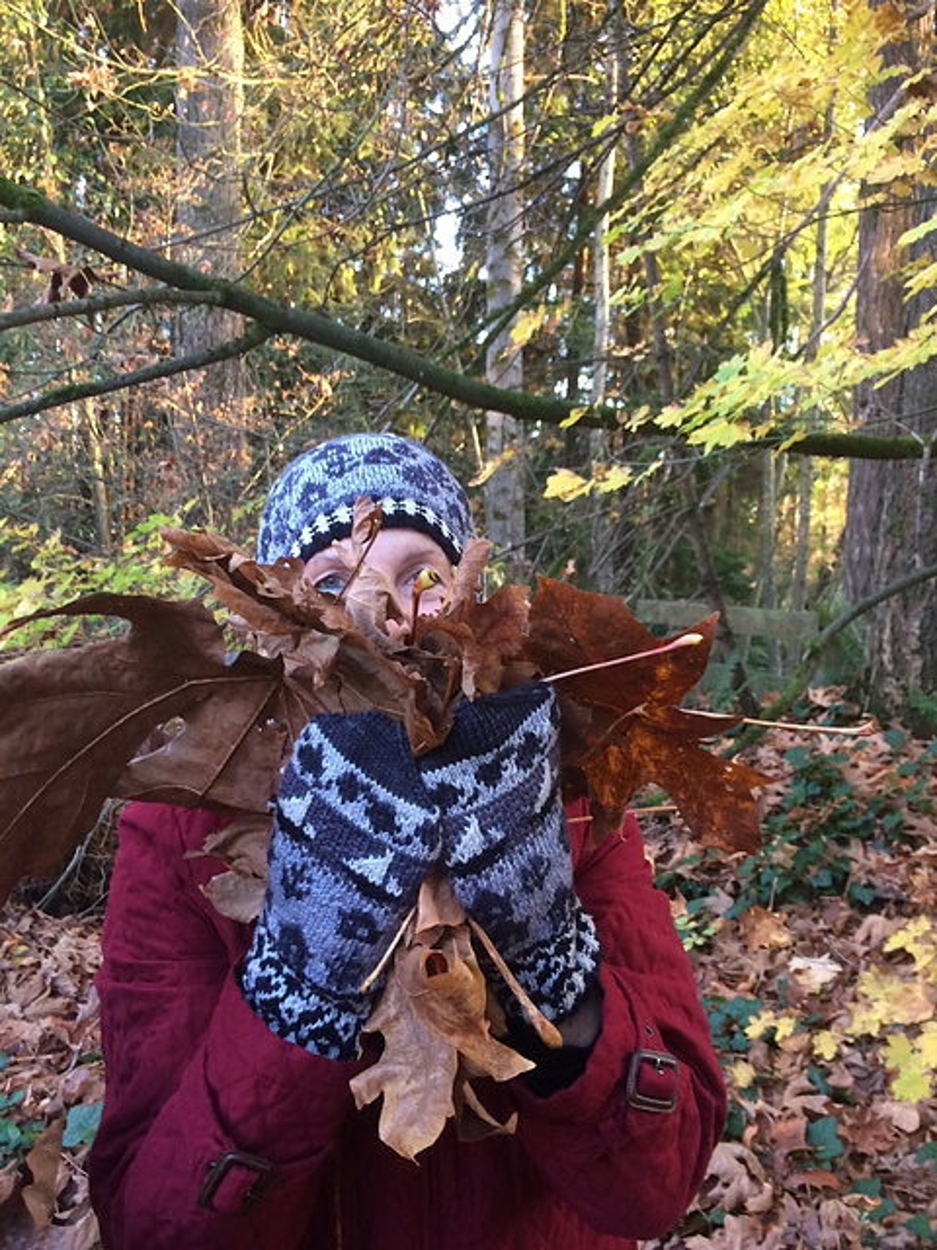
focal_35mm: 29
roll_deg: -1.1
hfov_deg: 48.2
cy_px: 625
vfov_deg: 61.7
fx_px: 1047
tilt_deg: -5.0
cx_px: 468
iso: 100
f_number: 2.2
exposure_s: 1/30
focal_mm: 4.15
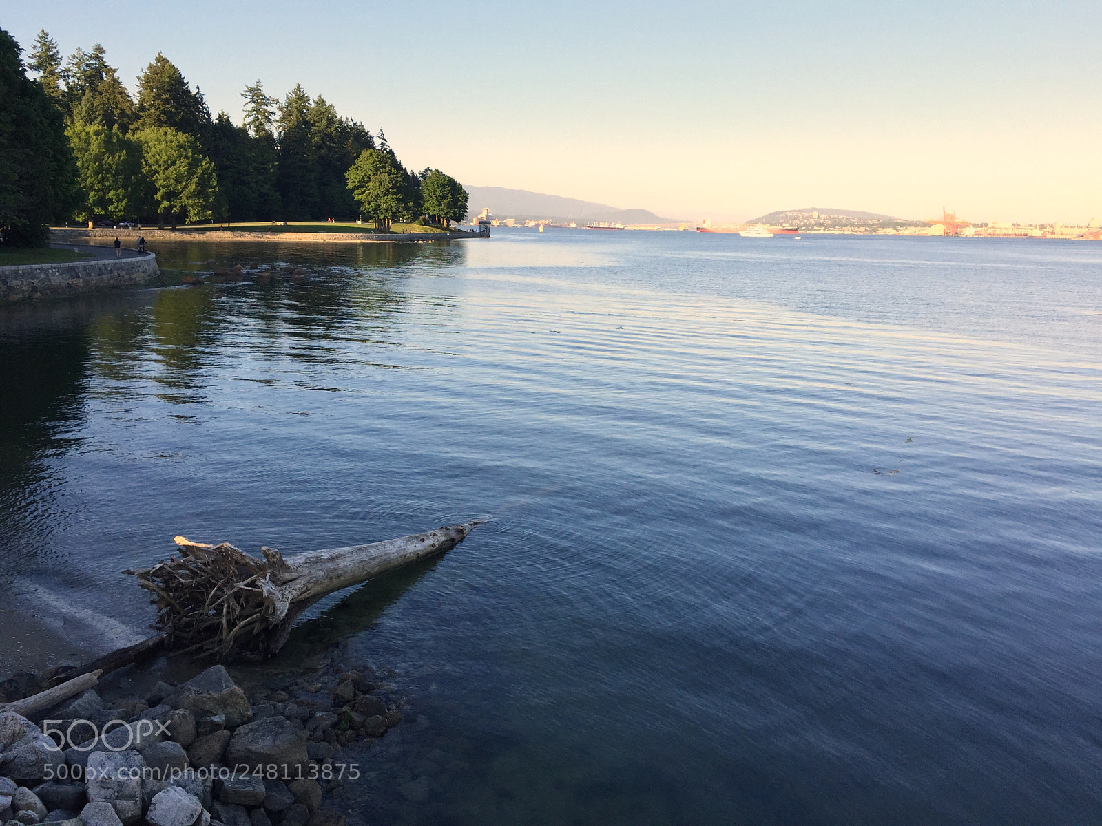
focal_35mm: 29
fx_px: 923
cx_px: 551
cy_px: 413
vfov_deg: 48.2
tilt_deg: -11.4
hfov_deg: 61.7
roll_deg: -2.3
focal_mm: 4.15
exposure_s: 1/879
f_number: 2.2
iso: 32
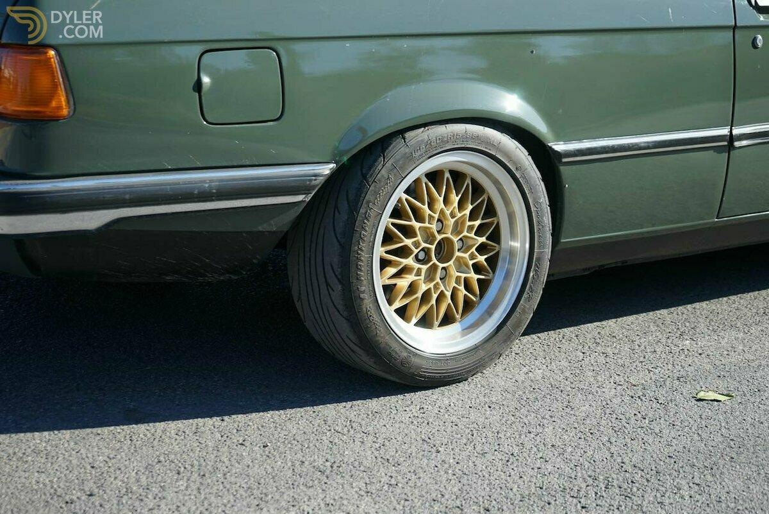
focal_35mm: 70
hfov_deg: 28.8
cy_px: 257
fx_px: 1496
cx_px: 384
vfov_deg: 19.5
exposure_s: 1/250
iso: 100
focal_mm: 70
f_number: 5.6
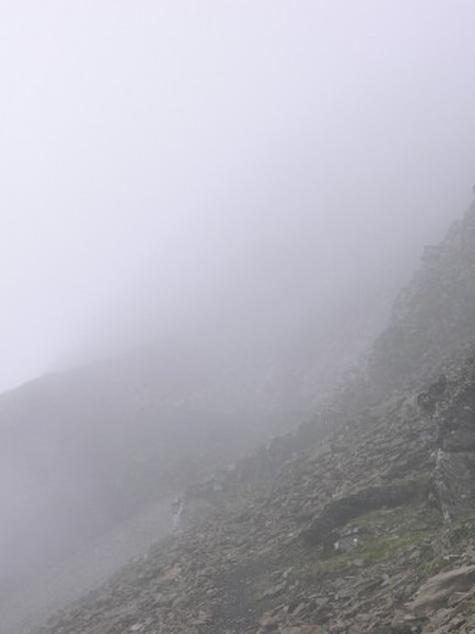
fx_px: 1118
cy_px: 539
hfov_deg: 23.9
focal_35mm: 61
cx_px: 318
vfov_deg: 30.6
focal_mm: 8.9
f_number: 5
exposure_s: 1/123
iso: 50
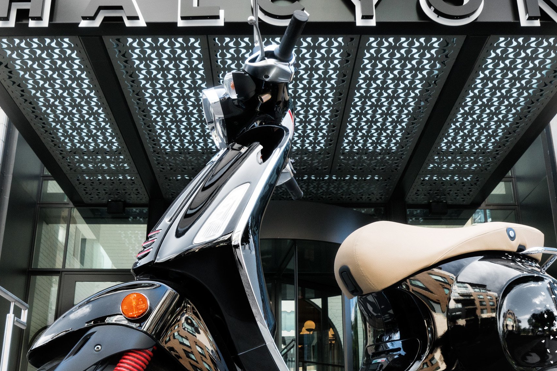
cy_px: 226
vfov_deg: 31.1
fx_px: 665
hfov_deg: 45.4
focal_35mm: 43
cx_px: 261
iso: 1600
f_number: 13
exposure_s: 1/160
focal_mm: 24
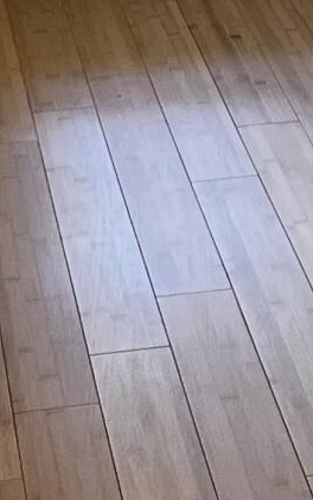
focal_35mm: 196
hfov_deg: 6.5
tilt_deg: -2.7
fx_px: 2673
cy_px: -614
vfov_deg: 9.7
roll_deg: +0.8
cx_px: 657
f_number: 1.5
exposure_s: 1/120
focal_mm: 5.7
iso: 64
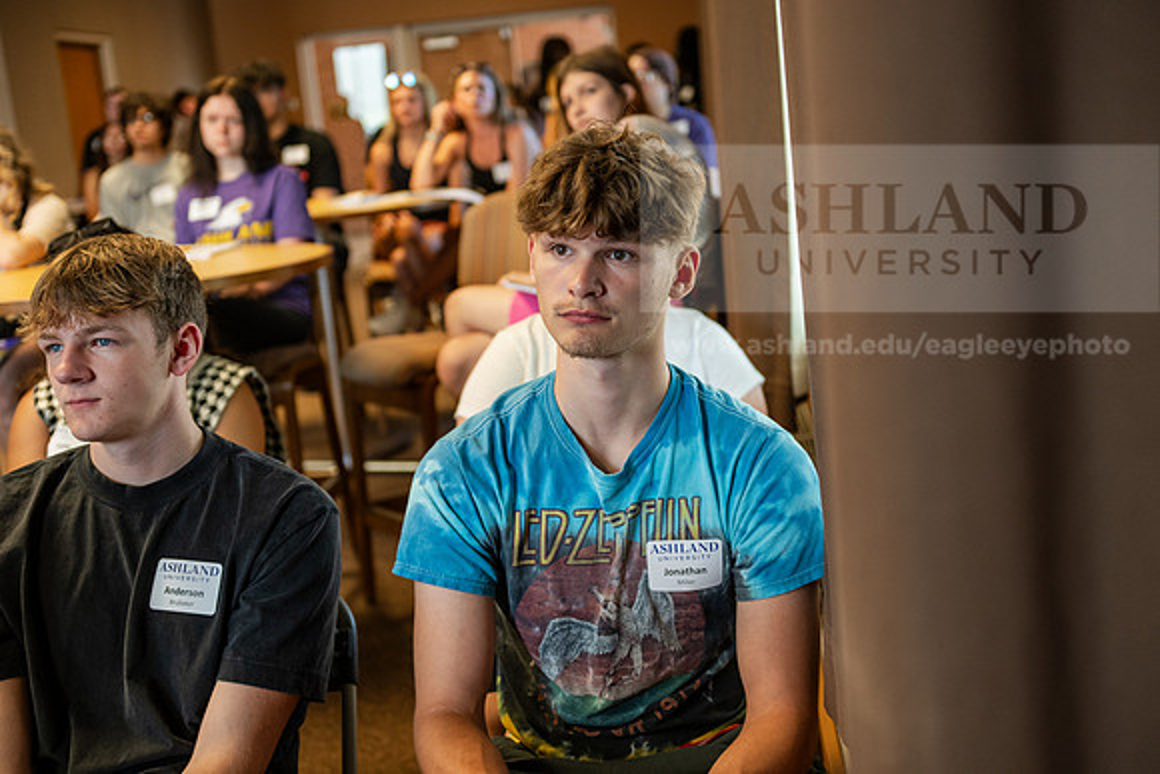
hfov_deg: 41.1
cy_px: 387
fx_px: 1547
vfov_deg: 28.1
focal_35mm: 48
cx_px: 580
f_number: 2.8
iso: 1250
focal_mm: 48
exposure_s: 1/160
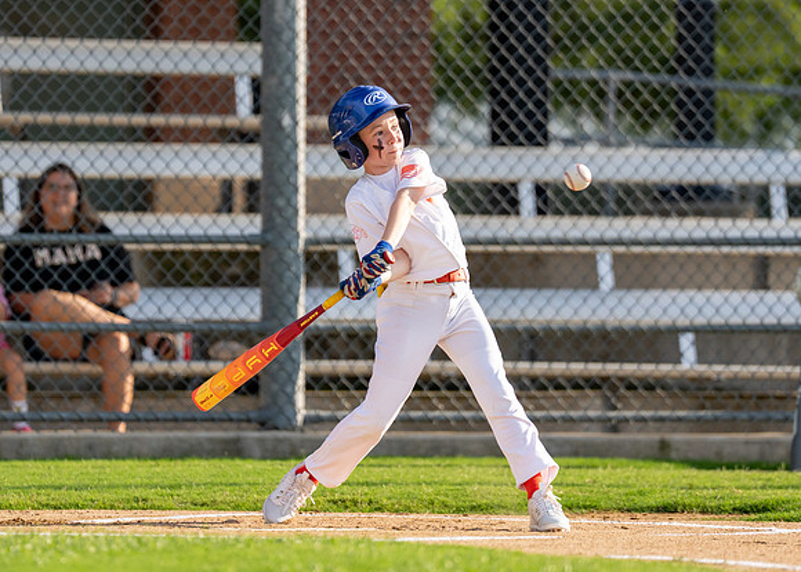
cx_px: 418
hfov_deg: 5.1
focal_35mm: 393
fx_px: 8946
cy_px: 176
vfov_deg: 3.7
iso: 400
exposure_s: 1/4000
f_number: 2.8
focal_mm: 200
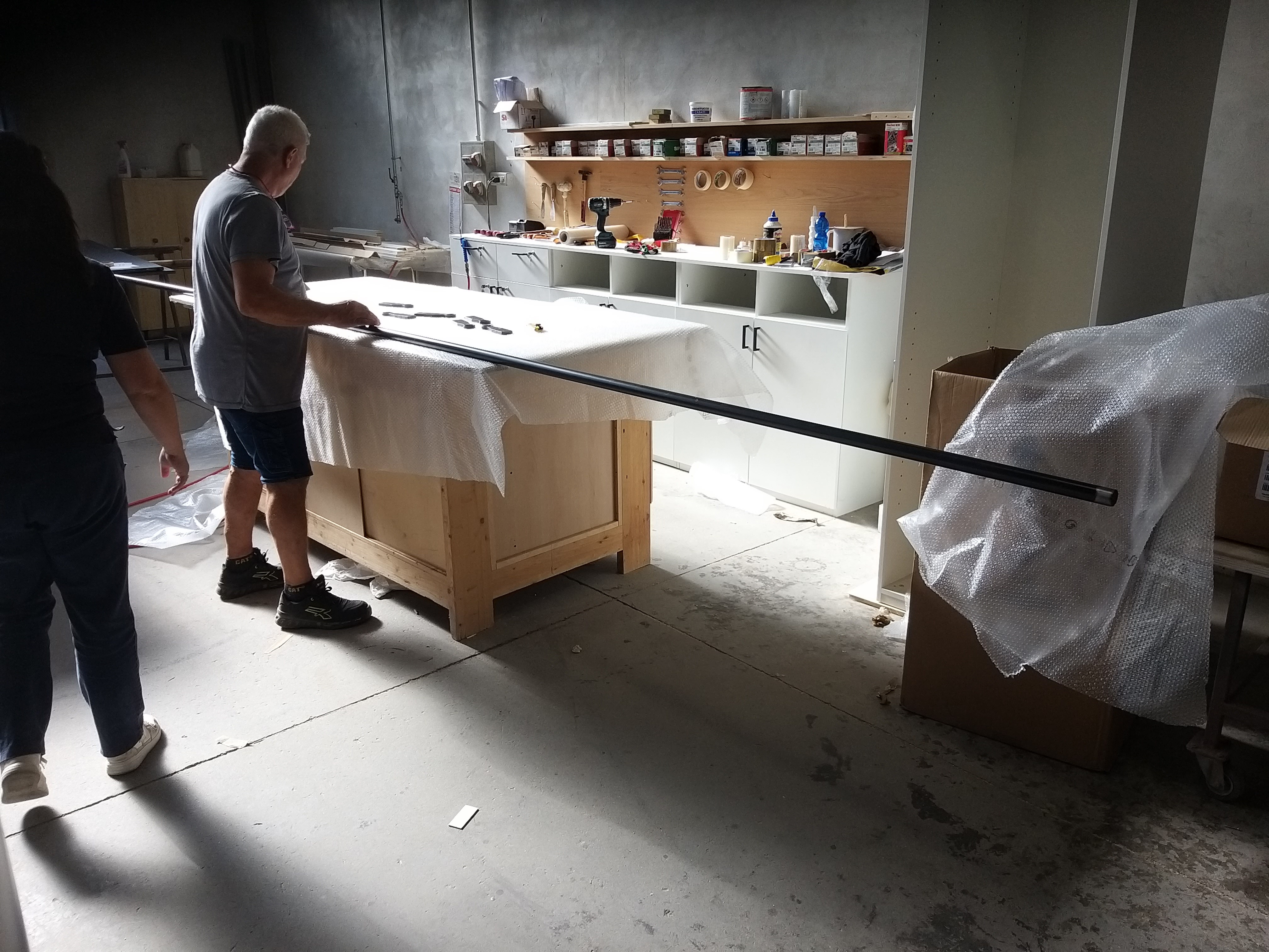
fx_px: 990
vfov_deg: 51.4
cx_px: 634
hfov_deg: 65.3
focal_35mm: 27
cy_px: 476
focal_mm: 3.93
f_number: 1.7
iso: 50
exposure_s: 1/563
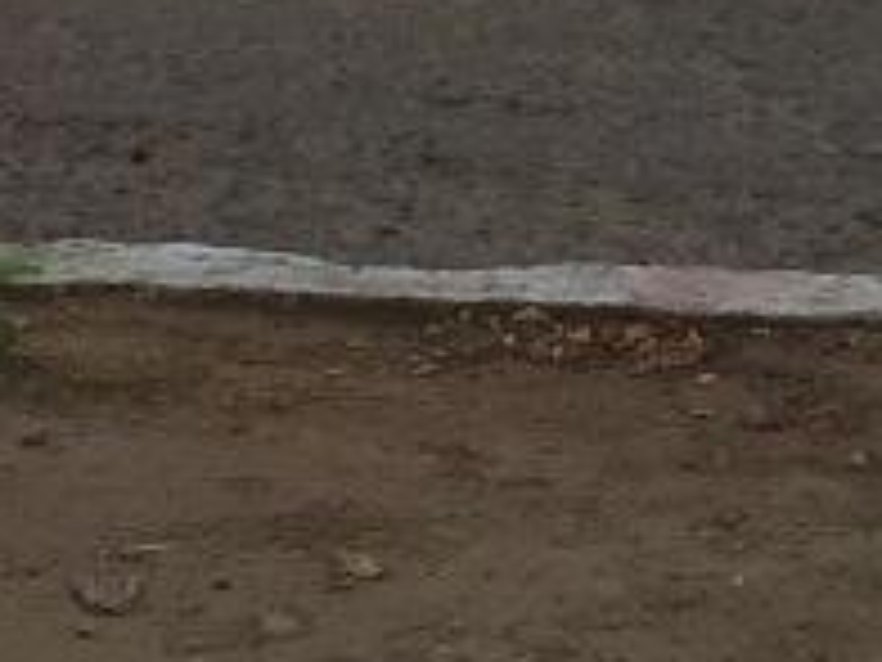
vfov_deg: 10.6
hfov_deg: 15.5
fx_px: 3236
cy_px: -696
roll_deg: -1.1
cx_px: 554
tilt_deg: -1.2
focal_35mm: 127
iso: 32
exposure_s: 1/247
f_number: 2.2
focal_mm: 4.15
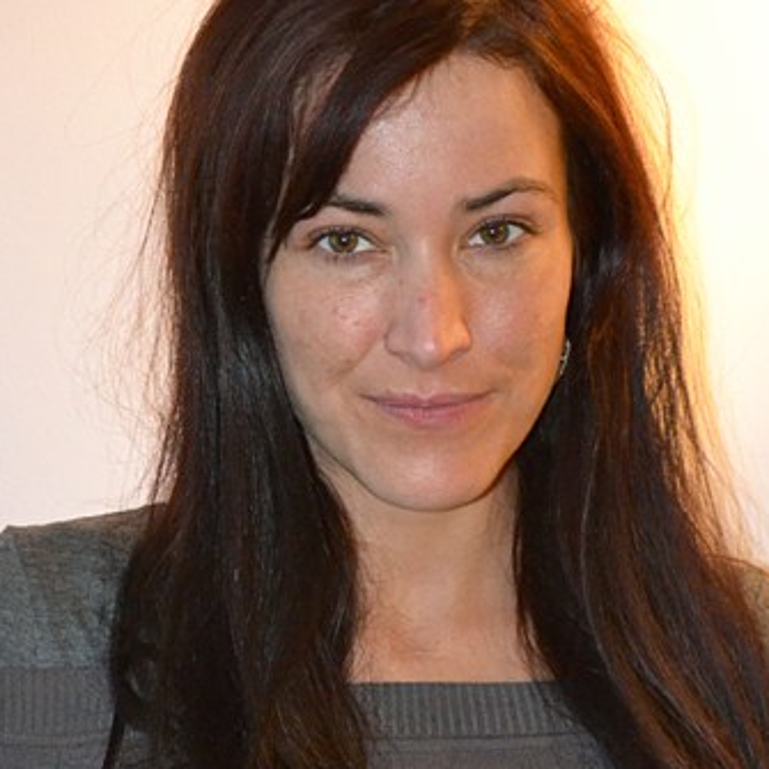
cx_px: 407
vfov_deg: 14.9
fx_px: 2941
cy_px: 551
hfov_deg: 14.9
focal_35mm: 117
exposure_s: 1/60
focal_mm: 48
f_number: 5.6
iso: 3200
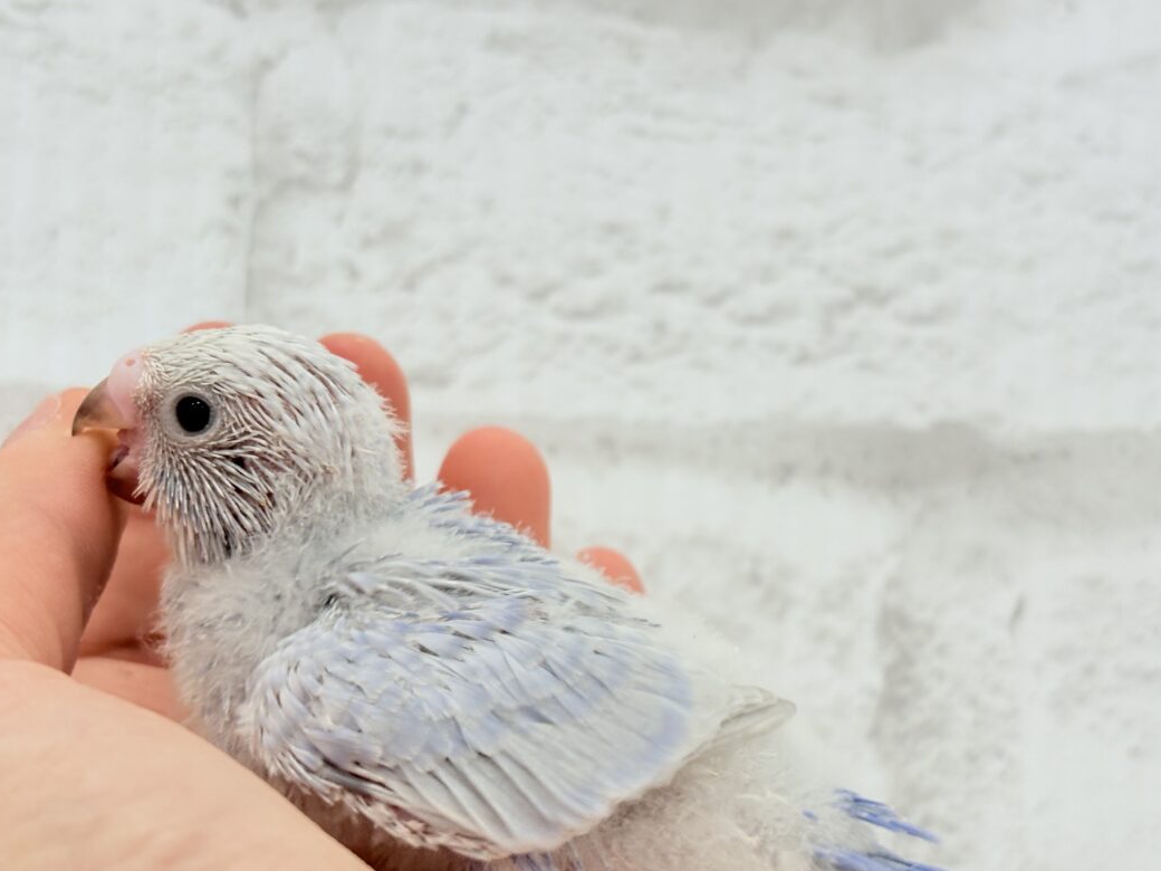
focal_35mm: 60
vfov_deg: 24.4
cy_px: 486
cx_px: 644
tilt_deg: +1.0
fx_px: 2012
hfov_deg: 32.2
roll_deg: -1.3
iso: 40
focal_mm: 5.96
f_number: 1.6
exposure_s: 1/100
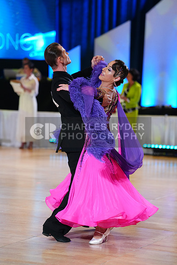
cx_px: 88
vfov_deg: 17.2
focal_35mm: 119
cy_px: 132
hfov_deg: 11.5
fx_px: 877
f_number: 2.8
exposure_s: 1/400
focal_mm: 119
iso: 2000
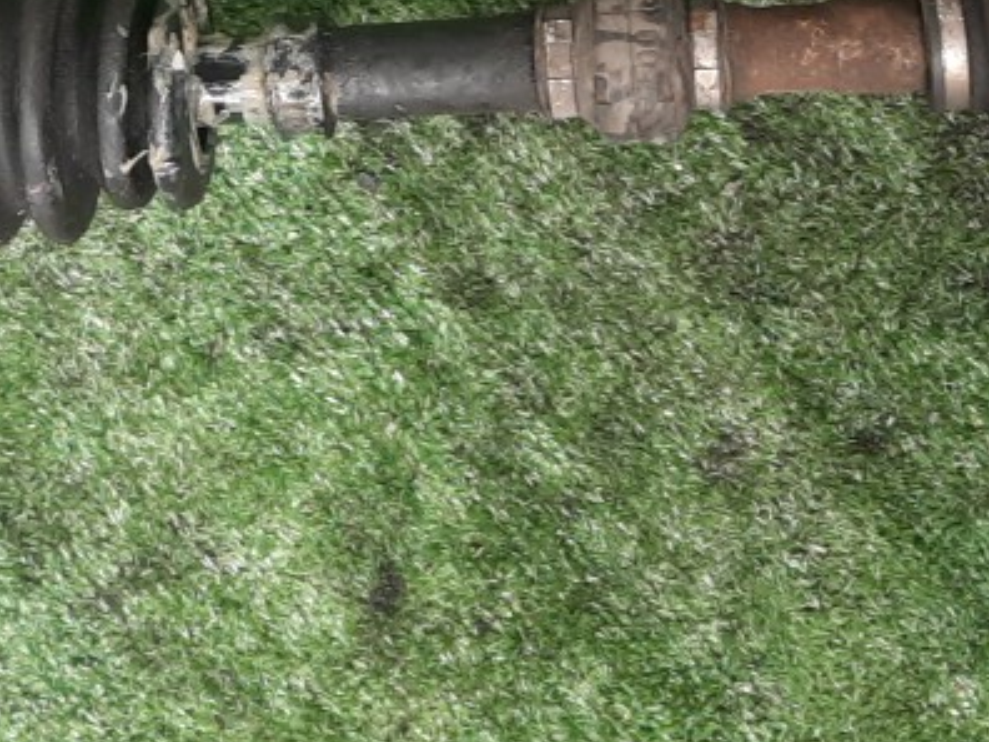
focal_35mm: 91
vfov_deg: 15.4
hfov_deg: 21.3
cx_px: 195
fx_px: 2600
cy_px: -227
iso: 168
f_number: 2
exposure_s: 1/50
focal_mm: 4.6
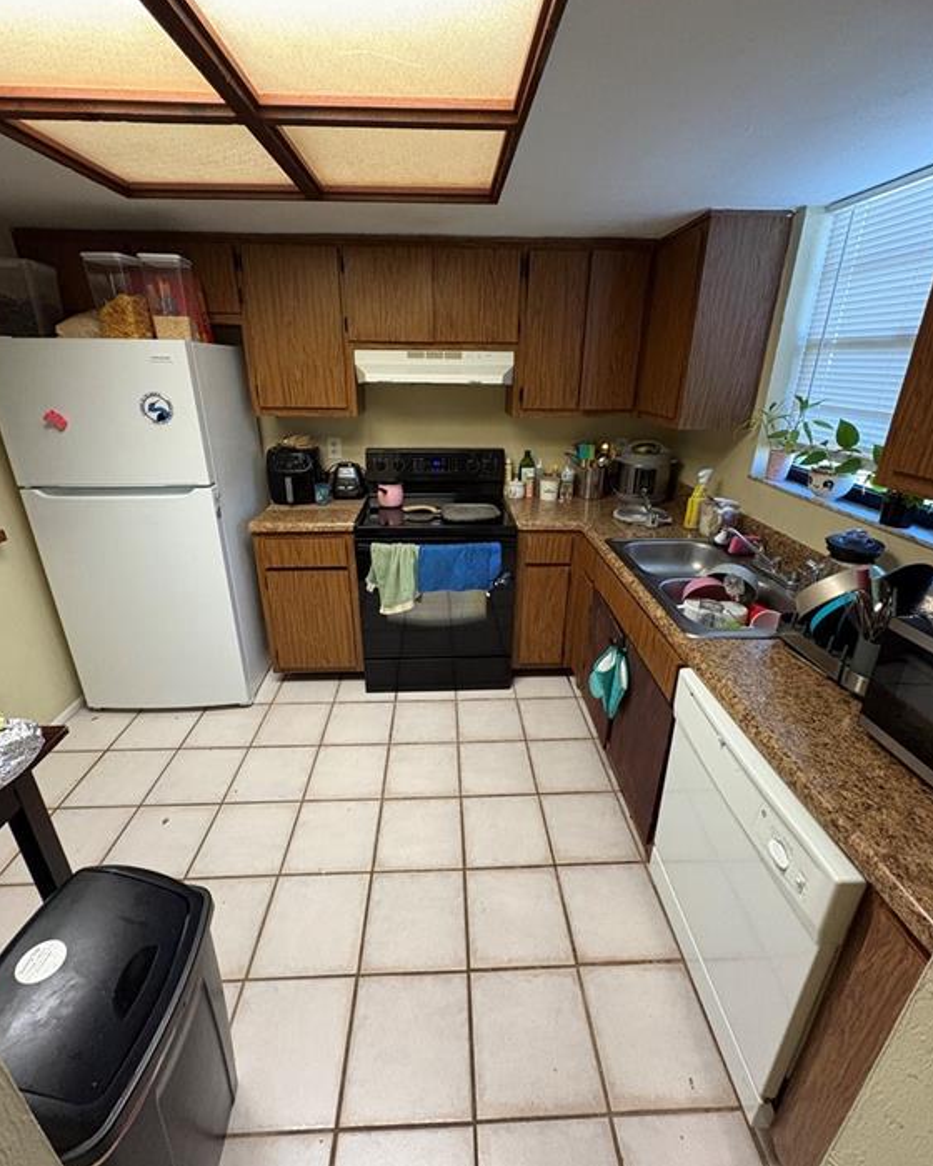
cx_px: 465
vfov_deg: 96.8
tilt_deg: -21.3
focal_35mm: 15
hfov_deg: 84.0
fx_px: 518
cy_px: 565
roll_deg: -1.2
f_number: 2.2
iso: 640
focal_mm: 2.22
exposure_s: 1/60
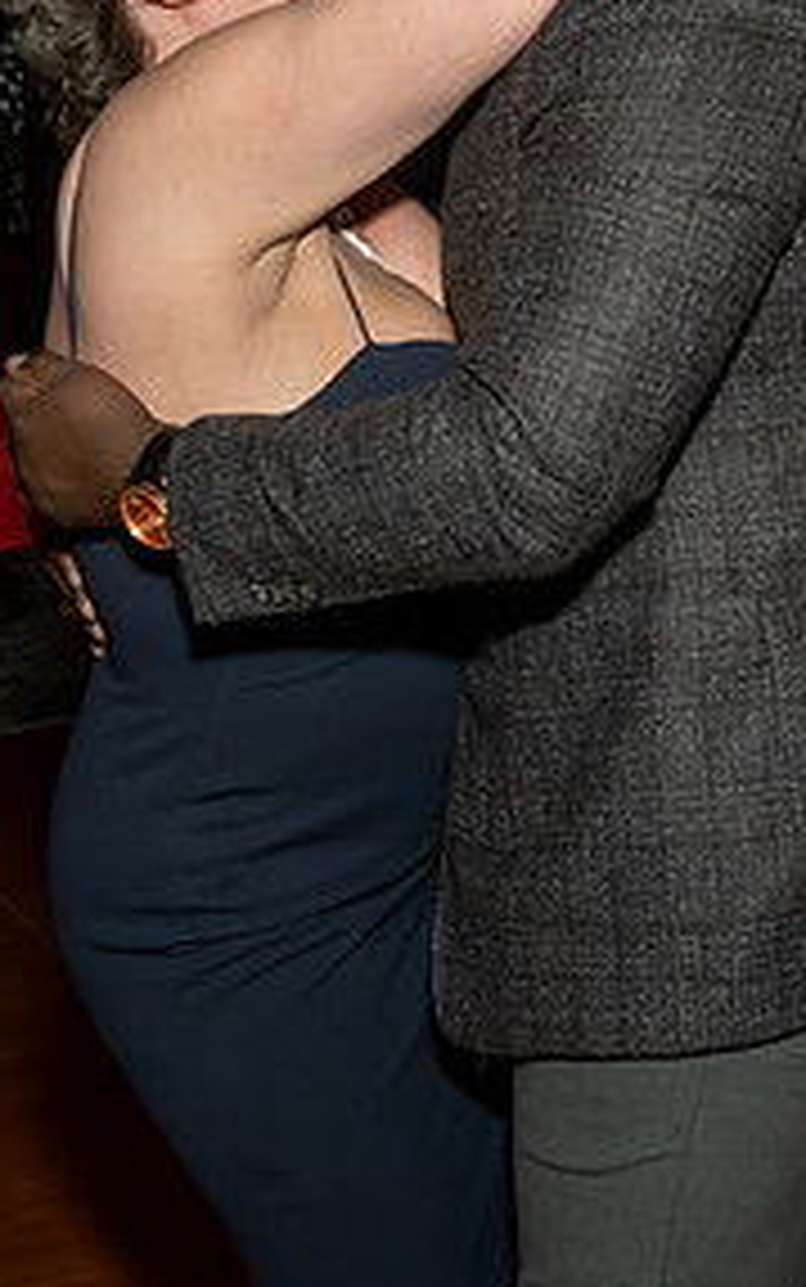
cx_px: 528
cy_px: 327
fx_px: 2914
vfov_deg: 24.6
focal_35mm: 83
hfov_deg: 15.7
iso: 1000
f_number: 8
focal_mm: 18
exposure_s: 1/250
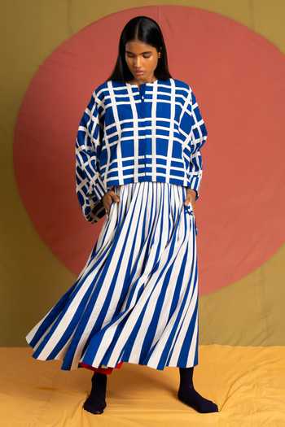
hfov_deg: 35.9
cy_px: 214
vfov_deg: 51.9
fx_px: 439
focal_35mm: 37
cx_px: 142
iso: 1250
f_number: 3.2
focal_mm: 37
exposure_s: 1/200
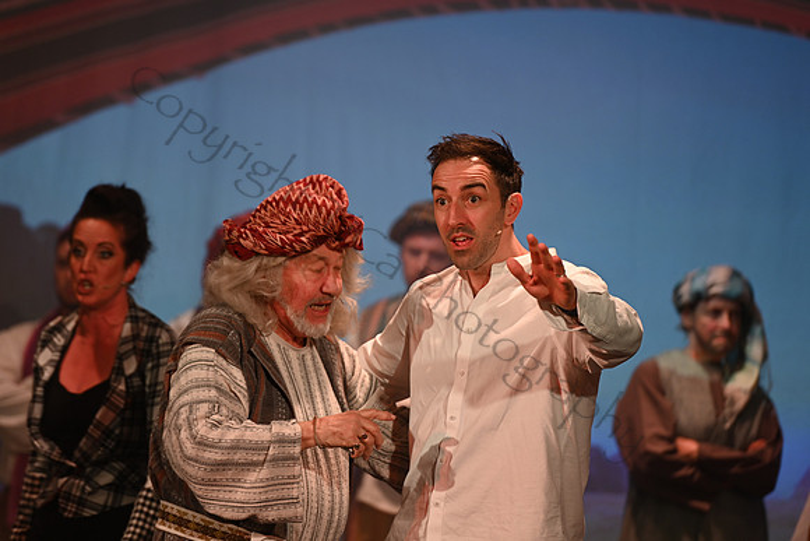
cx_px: 405
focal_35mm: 200
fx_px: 4501
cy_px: 270
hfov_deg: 10.3
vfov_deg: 6.9
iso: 640
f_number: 2.8
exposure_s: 1/160
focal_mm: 200
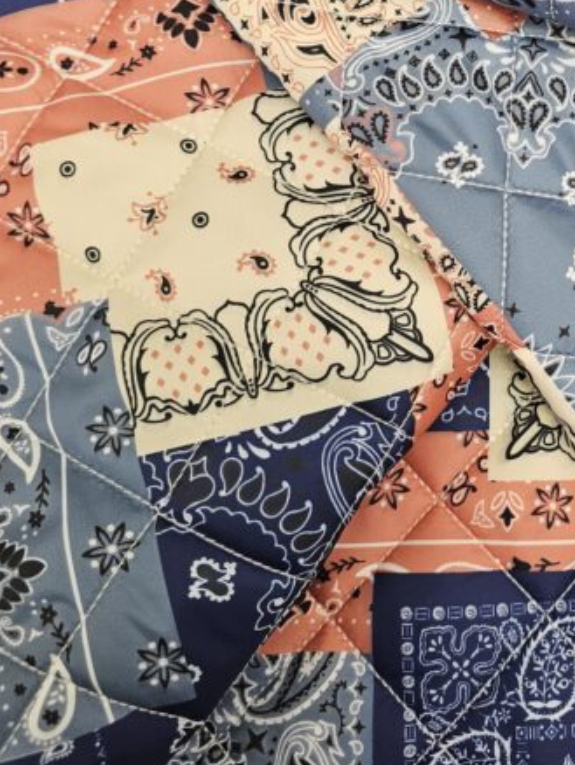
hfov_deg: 32.8
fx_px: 929
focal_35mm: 42
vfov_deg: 43.6
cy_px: 211
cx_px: 510
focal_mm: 6.3
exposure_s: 1/100
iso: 160
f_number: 1.7
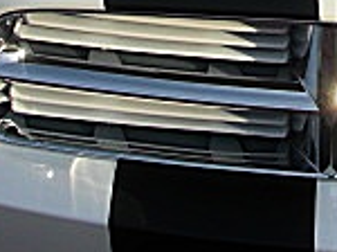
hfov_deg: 12.8
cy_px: -196
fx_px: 1497
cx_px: 292
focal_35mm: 154
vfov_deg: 9.2
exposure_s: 1/500
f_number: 2.8
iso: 50
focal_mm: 6.3
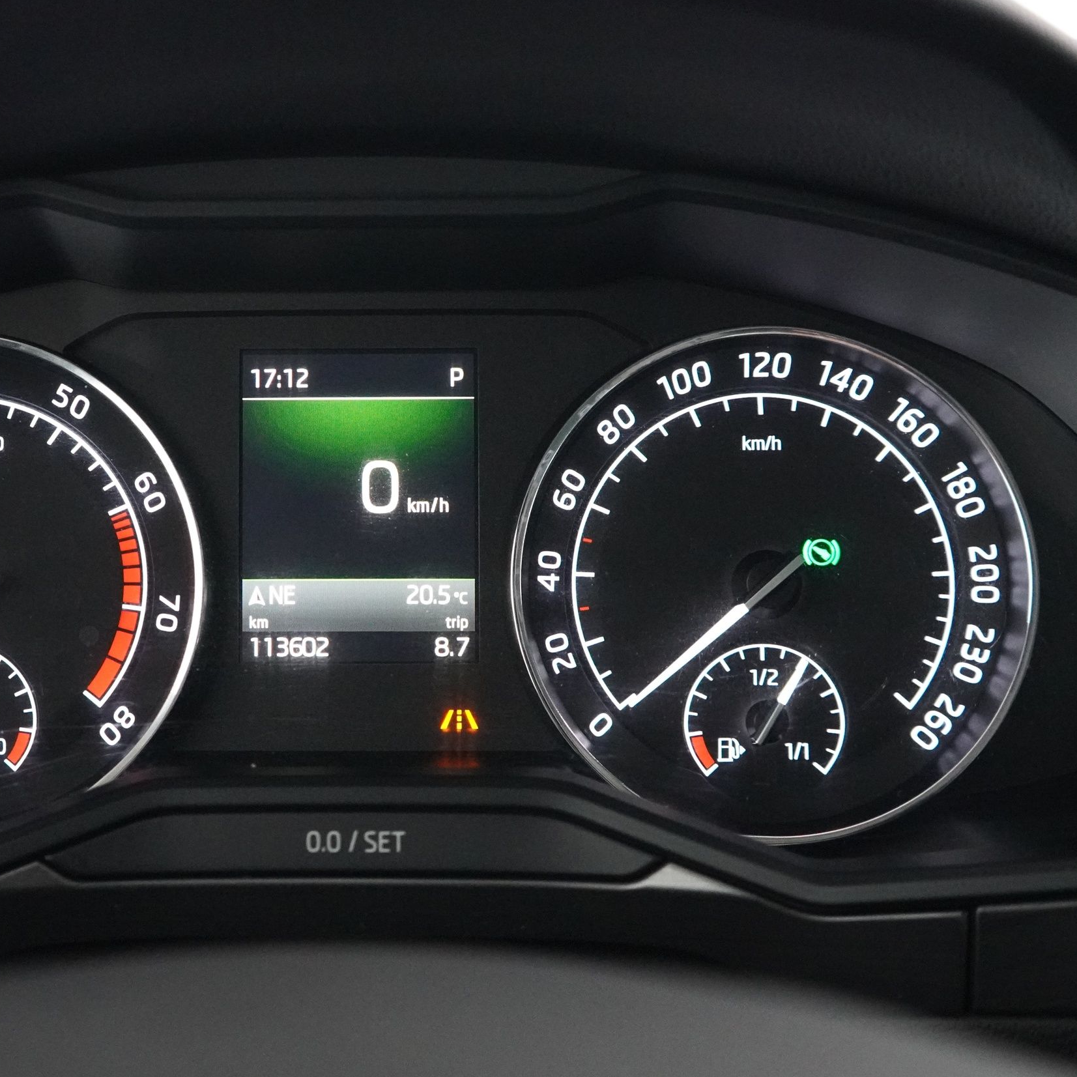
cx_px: 336
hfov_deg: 31.3
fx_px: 1901
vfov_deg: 31.6
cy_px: 540
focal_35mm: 54
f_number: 3.5
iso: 6400
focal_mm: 28
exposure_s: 1/25
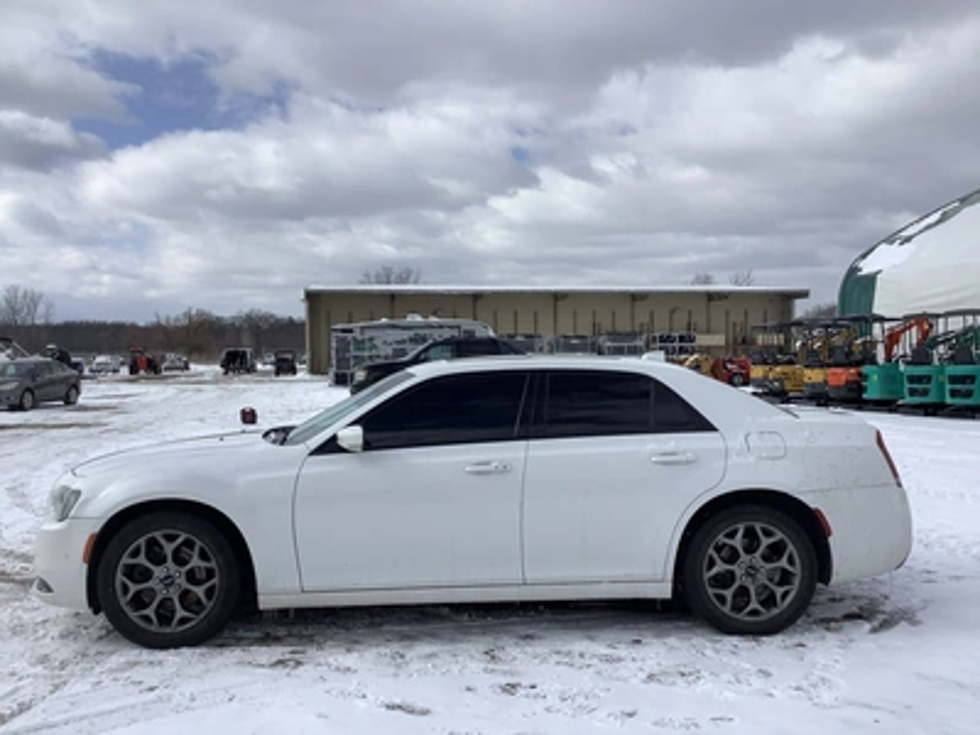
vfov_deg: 45.4
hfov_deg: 58.4
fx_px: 878
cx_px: 490
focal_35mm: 31
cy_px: 368
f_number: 2.4
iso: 25
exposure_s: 1/2915
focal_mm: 3.3
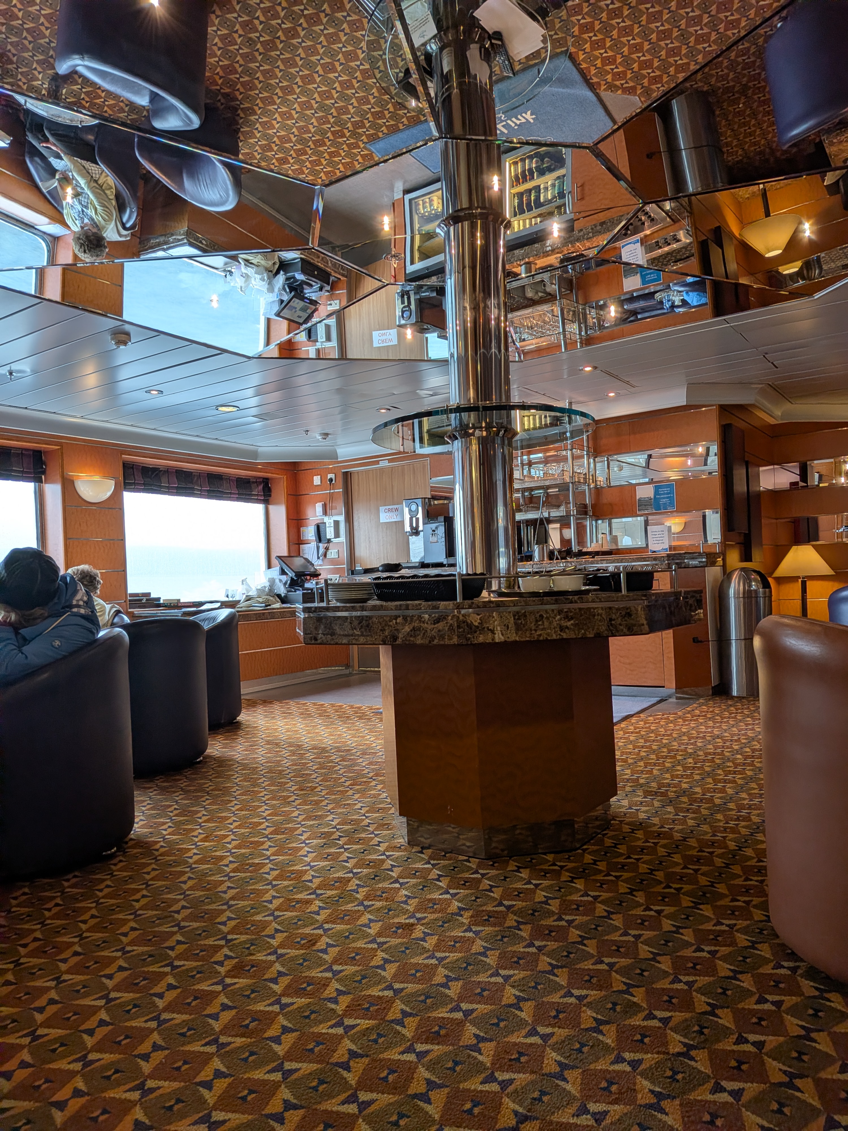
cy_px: 566
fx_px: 784
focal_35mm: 24
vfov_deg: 71.6
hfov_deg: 56.8
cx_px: 424
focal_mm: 4.53
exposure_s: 1/100
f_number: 1.7
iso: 42
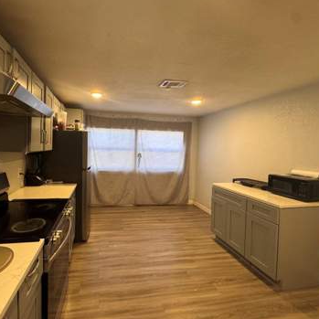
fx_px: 177
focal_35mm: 17
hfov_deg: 82.9
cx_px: 127
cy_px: 155
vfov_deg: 84.0
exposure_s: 1/60
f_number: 2.2
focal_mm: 2.22
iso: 200
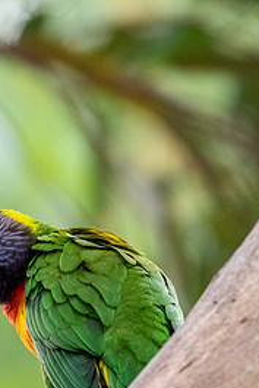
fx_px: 19872
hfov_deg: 0.7
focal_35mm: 1844
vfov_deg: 1.1
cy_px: 291
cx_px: 11
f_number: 5.6
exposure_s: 1/640
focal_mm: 500
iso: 2800
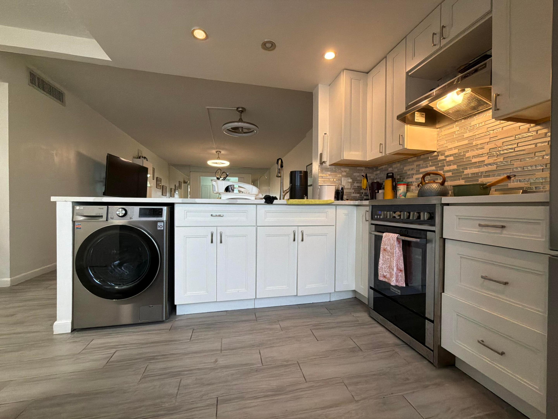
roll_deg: -0.6
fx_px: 226
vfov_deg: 85.7
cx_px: 279
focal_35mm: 14
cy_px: 210
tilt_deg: -0.6
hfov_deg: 102.1
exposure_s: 1/60
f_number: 2.2
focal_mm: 2.22
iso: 400
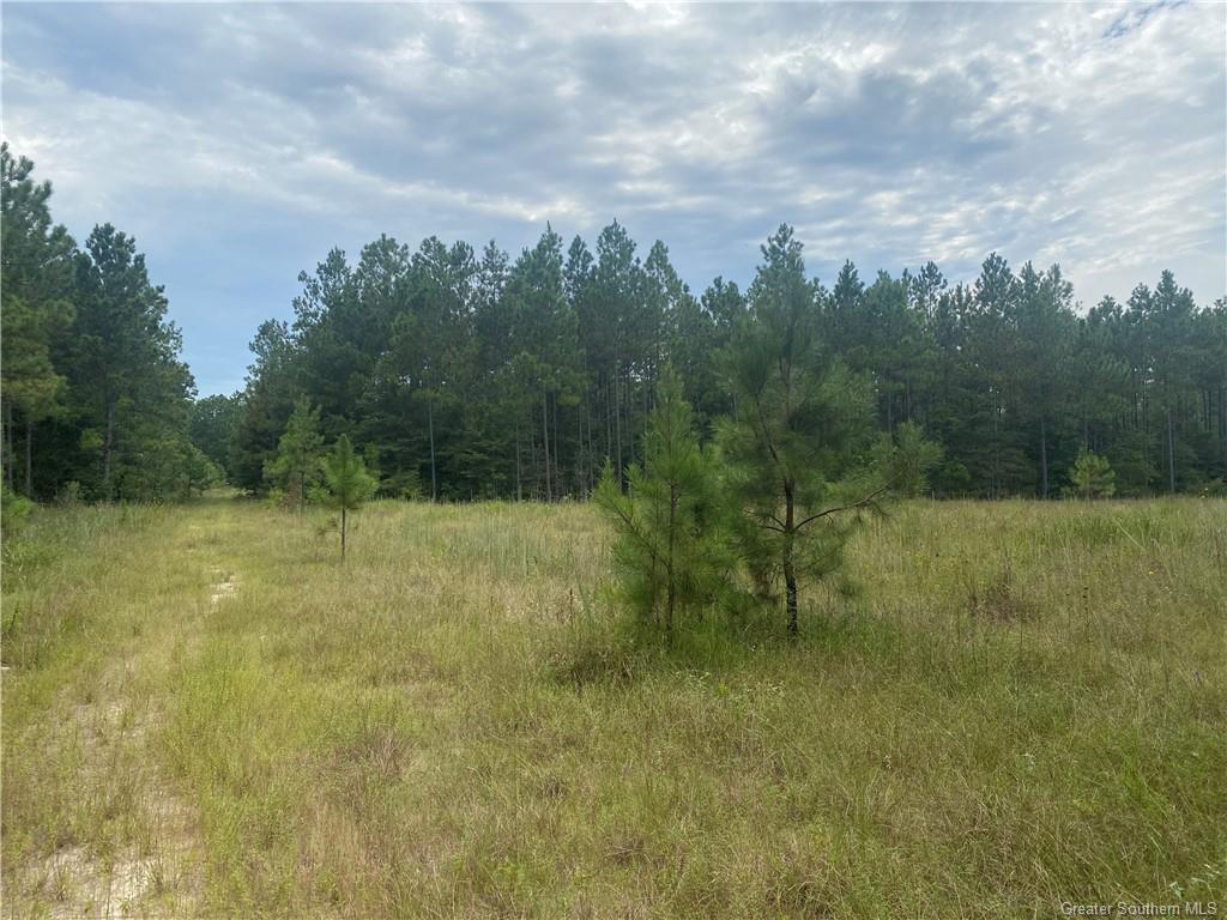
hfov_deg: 67.3
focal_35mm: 26
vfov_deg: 53.1
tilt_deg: +1.9
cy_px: 460
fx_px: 922
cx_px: 614
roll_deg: +1.2
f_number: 1.8
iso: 32
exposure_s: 1/2625
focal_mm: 4.25
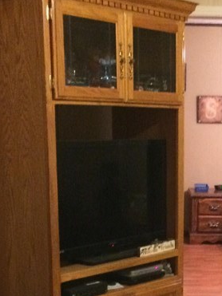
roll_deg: +0.2
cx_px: 178
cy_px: 266
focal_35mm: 80
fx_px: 684
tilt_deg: -12.0
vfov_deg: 23.8
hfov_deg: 18.3
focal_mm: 4.15
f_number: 2.2
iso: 400
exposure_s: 1/15
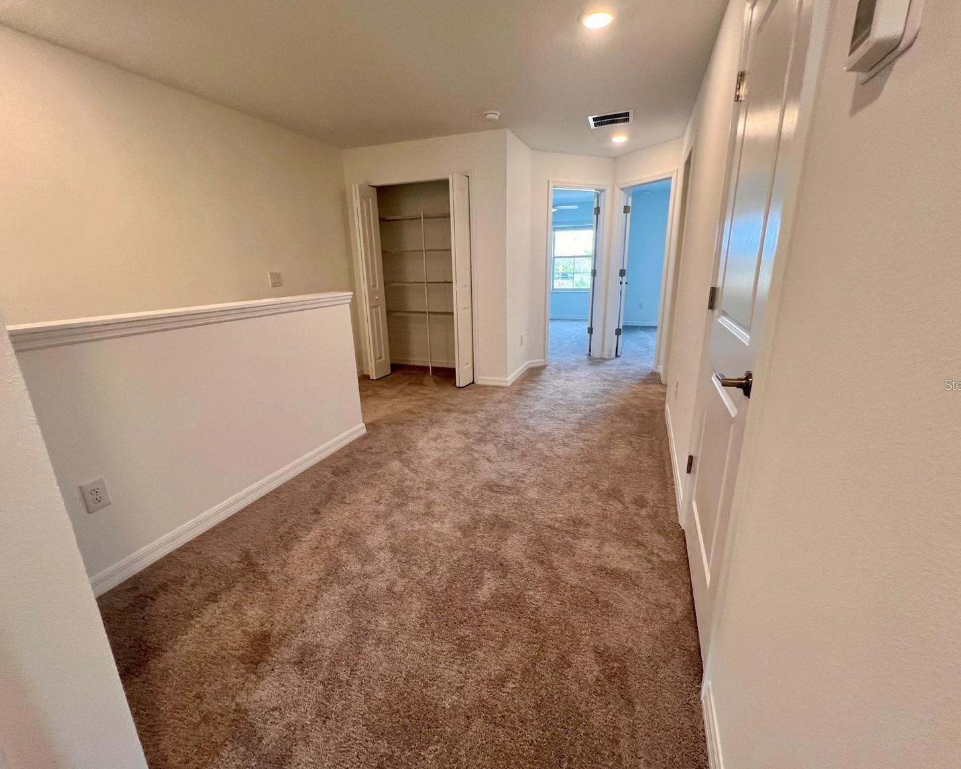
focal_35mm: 14
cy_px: 384
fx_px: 398
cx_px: 477
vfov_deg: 88.0
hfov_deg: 100.7
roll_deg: +0.3
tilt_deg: -15.3
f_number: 1.8
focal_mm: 1.57
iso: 200
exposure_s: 1/120
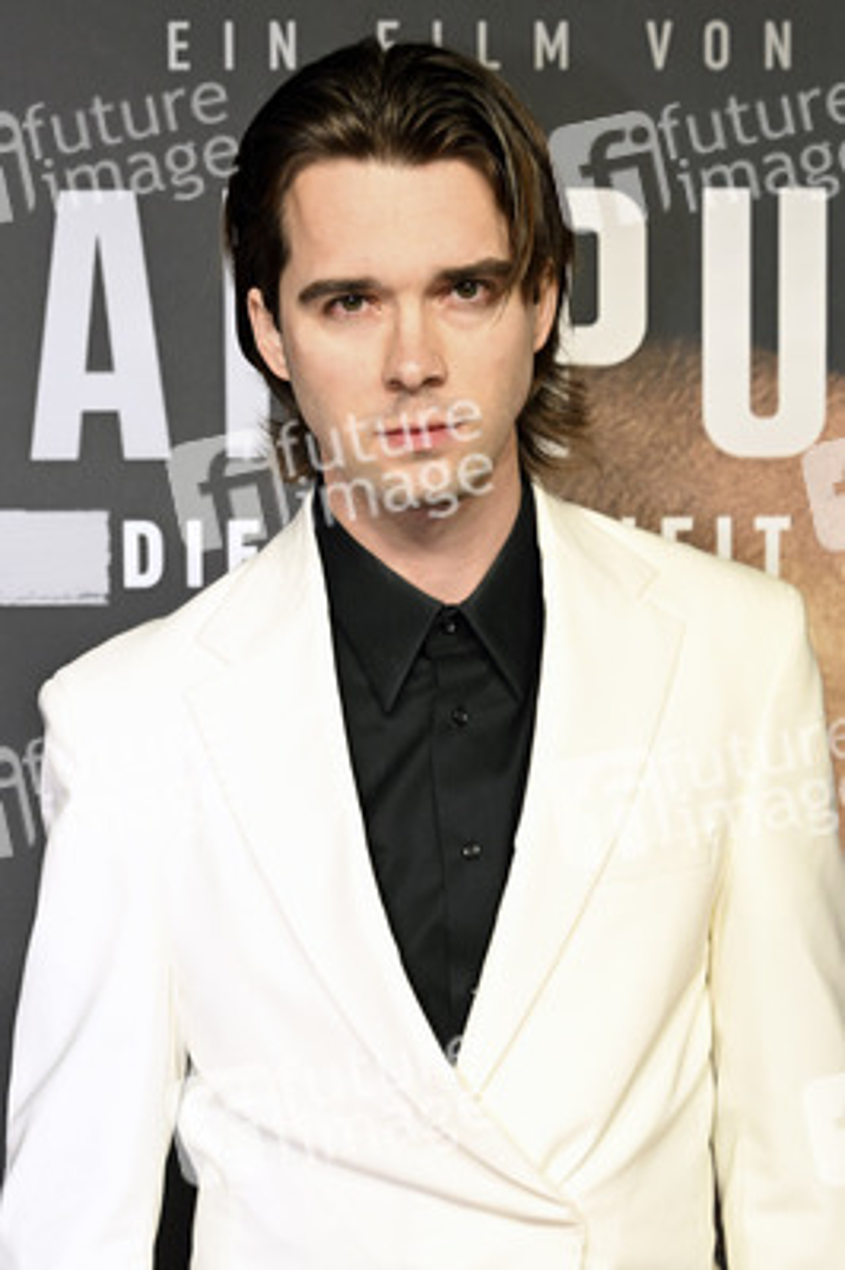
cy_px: 635
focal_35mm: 55
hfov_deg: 24.6
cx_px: 422
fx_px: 1940
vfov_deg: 36.3
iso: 1600
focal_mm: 55
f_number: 6.3
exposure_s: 1/160
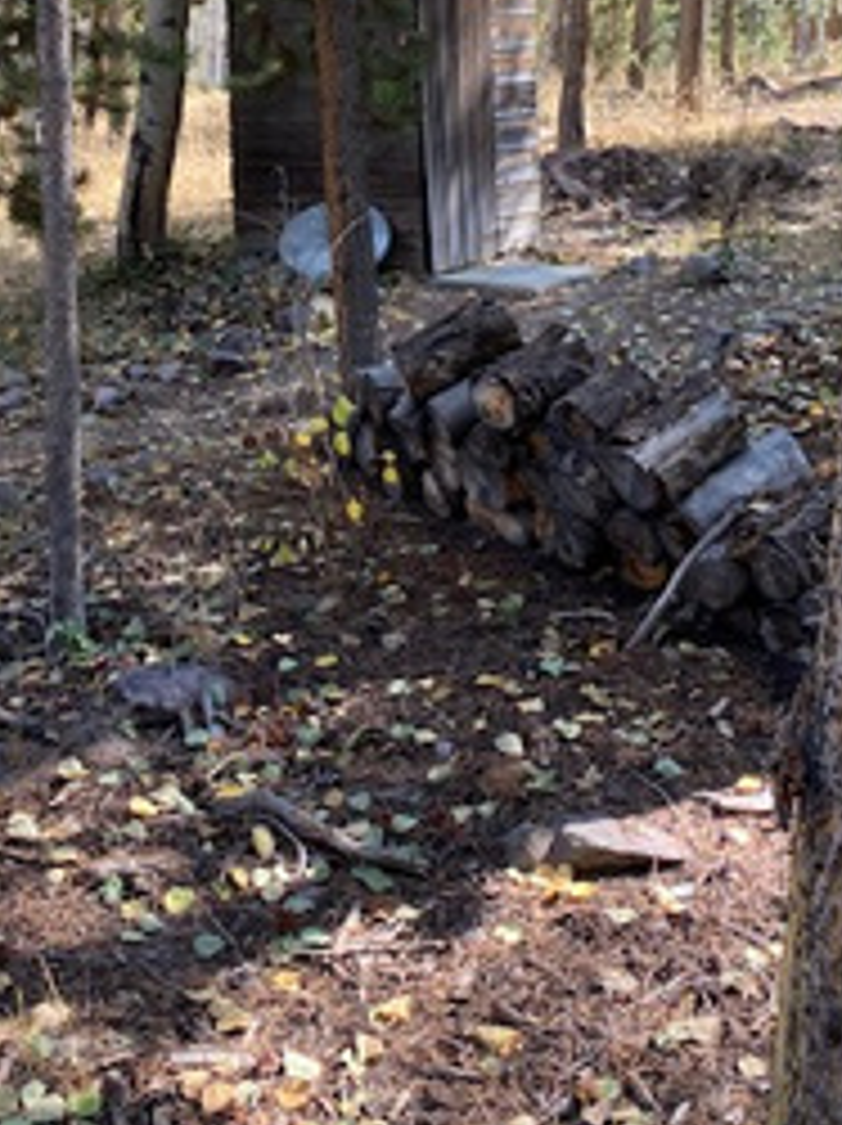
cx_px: 302
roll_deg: -0.1
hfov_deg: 28.9
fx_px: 1624
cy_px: 220
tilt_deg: -6.1
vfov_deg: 36.9
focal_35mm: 50
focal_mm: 4.25
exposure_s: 1/235
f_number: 1.8
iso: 32
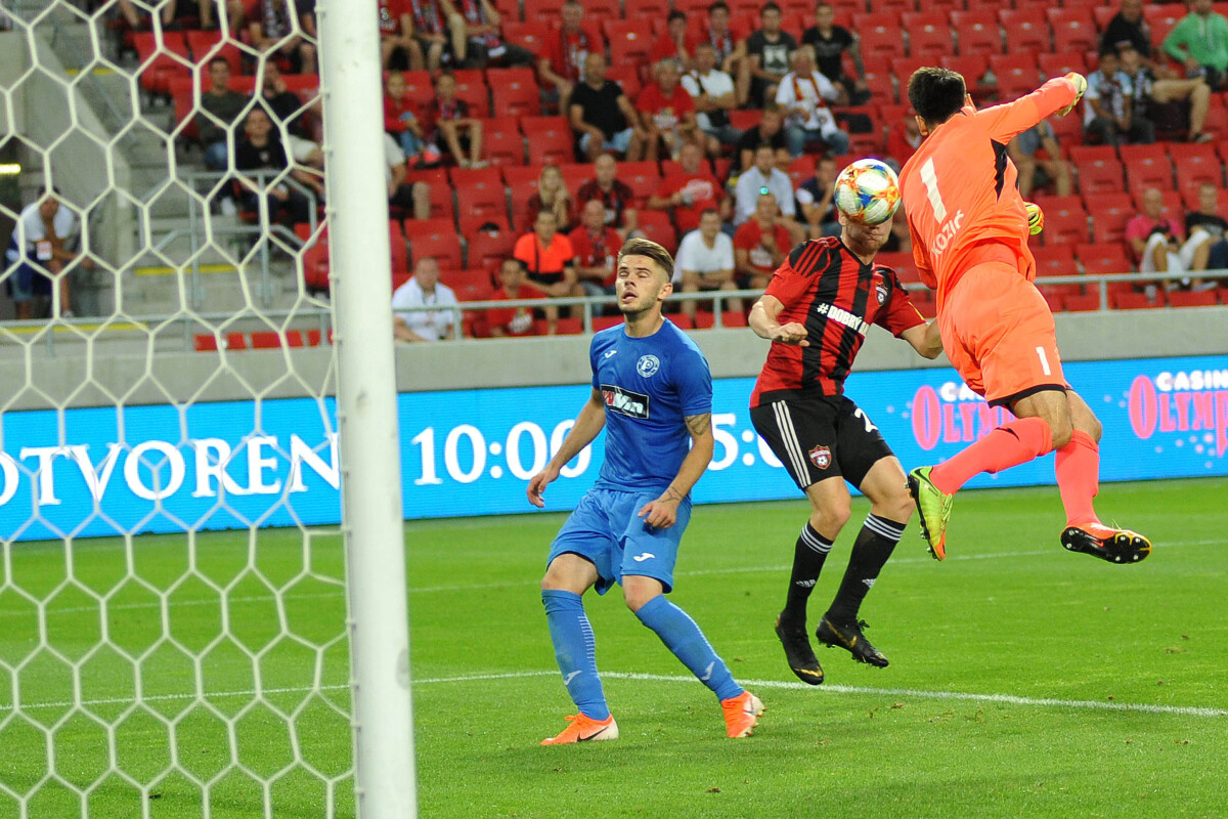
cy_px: 410
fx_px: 3581
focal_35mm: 105
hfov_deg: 19.5
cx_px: 614
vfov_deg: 13.0
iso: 1600
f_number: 2.8
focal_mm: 105
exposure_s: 1/800
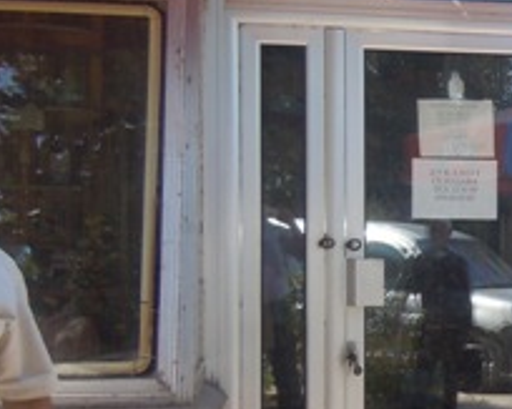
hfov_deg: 19.2
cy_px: 253
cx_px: 668
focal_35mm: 92
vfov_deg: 16.7
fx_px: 1393
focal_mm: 5.4
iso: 100
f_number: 3.5
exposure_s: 1/160
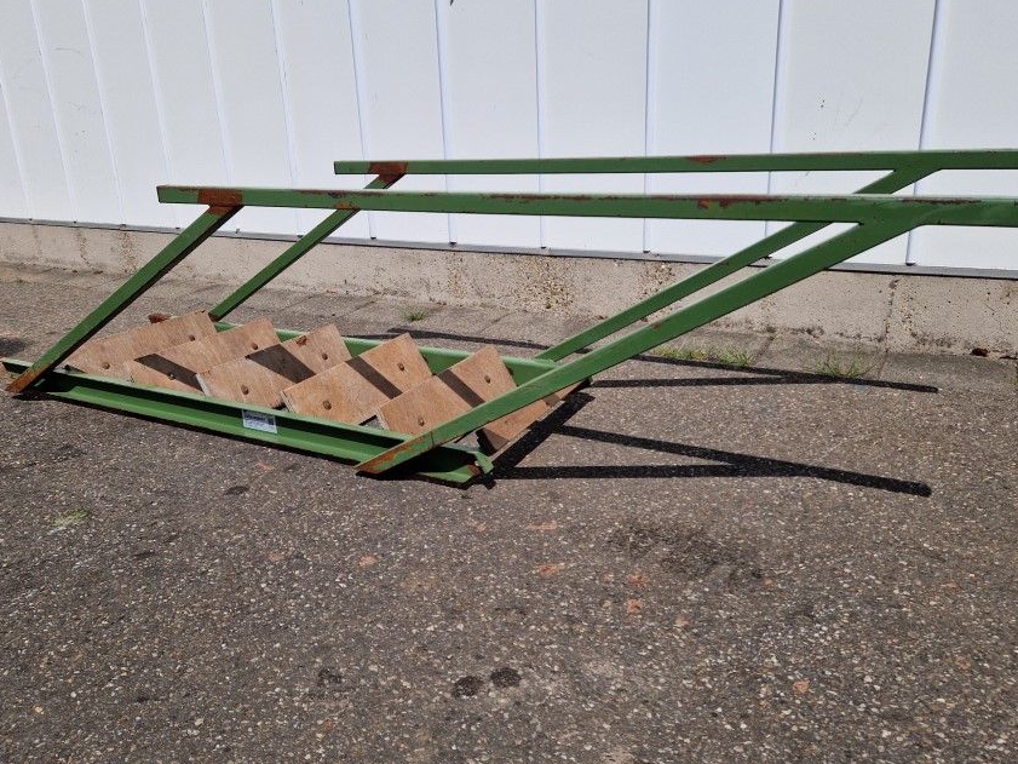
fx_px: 824
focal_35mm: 28
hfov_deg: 63.4
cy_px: 334
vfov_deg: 49.6
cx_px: 487
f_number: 1.8
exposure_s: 1/4040
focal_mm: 5.4
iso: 50
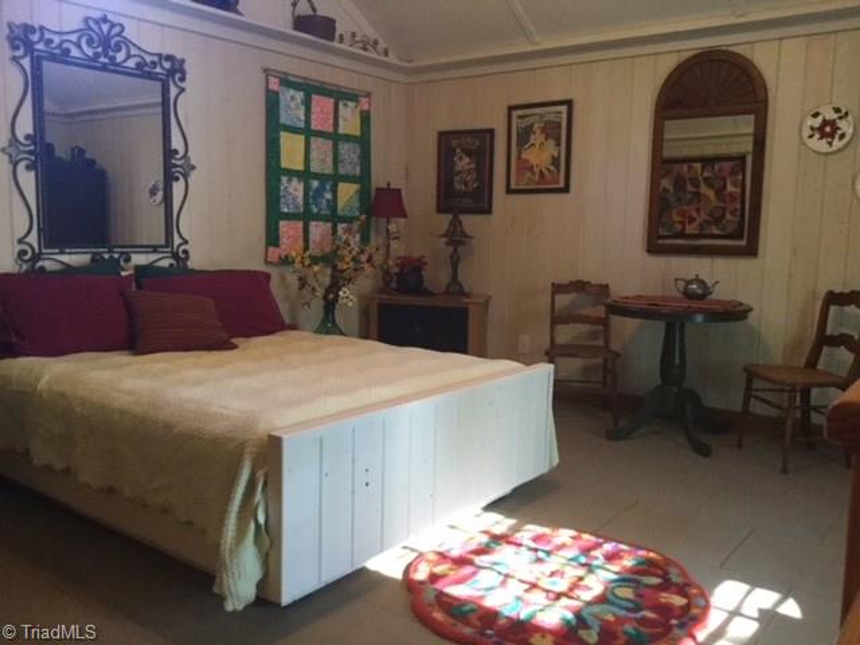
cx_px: 430
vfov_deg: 45.4
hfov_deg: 58.4
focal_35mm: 31
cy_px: 322
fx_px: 770
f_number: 2.4
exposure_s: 1/24
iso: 200
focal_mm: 3.3
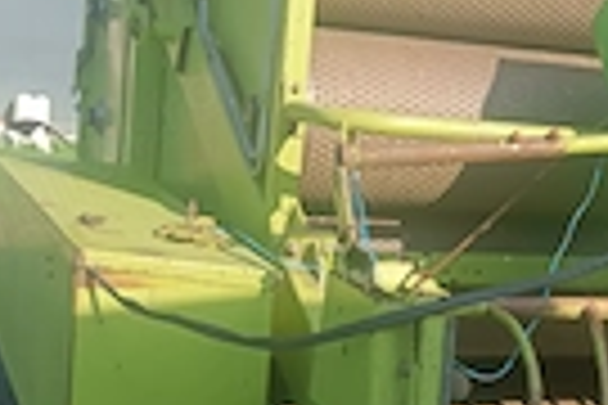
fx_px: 1402
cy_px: 252
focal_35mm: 83
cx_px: 549
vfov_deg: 16.4
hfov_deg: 23.8
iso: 193
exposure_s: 1/900
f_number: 1.9
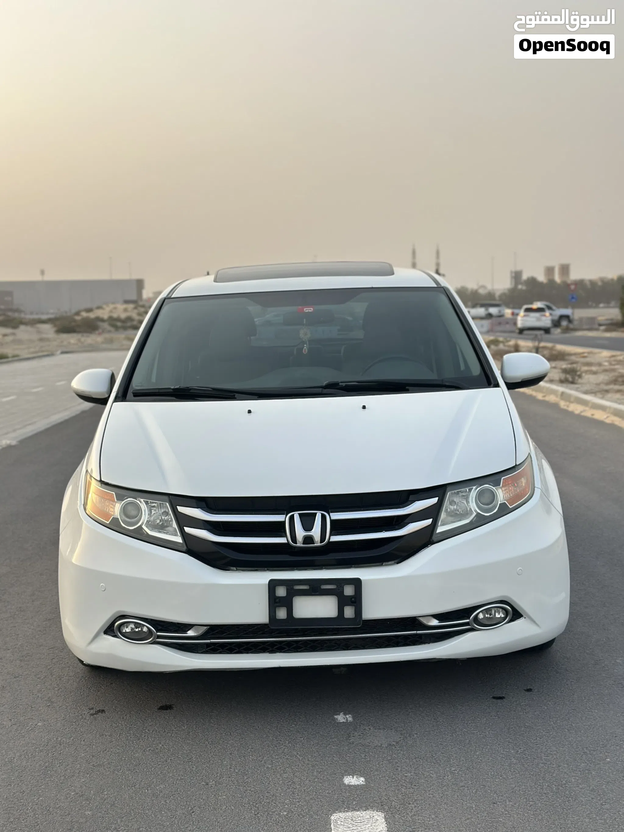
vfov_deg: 39.7
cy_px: 416
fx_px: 1154
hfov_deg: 30.3
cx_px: 312
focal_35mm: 48
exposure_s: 1/785
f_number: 1.78
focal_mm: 6.86
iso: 80
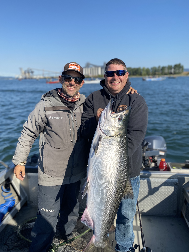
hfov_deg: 53.1
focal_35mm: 26
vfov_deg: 67.3
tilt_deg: -13.8
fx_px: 189
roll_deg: +2.2
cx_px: 94
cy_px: 126
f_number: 1.8
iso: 32
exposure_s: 1/2268
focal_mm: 4.25
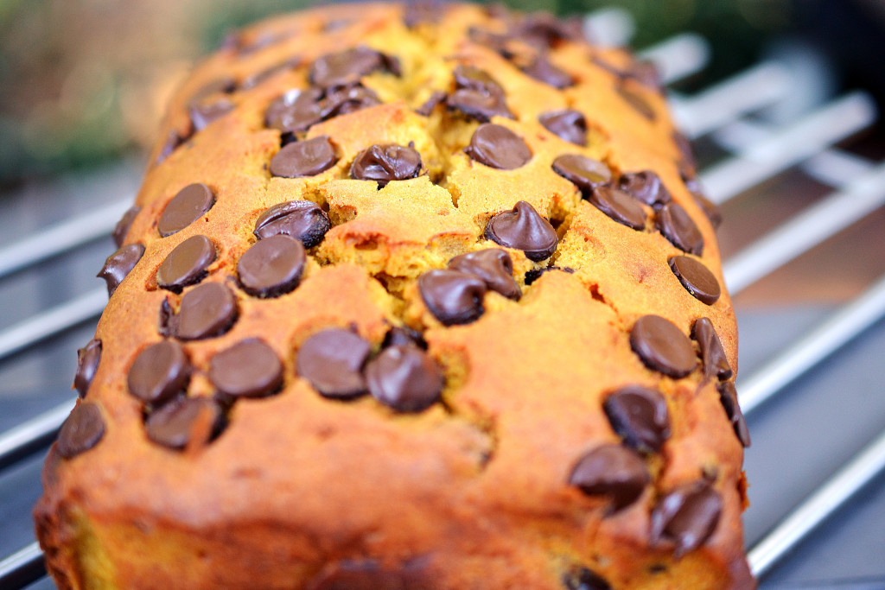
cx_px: 442
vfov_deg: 22.6
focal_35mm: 60
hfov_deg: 33.4
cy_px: 295
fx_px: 1475
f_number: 3.5
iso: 400
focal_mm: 40
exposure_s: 1/50
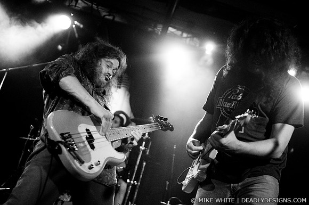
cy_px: 102
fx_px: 386
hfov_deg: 43.7
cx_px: 154
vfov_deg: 29.8
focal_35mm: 45
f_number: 1.8
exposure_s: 1/60
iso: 1250
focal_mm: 30
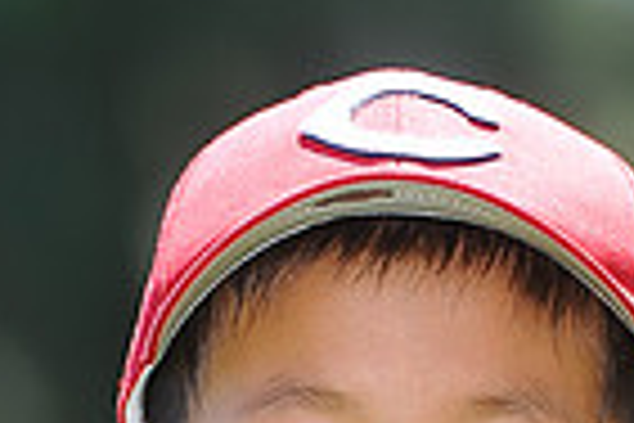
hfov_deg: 2.5
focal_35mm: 824
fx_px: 14510
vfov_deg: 1.7
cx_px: 414
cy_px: 738
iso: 200
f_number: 4.5
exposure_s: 1/400
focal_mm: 200
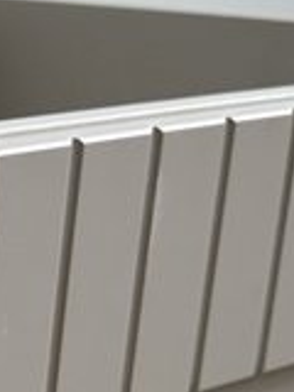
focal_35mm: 154
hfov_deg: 9.0
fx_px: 1744
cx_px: -326
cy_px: 549
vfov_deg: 12.3
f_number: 1.78
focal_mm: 6.86
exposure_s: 1/242
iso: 64
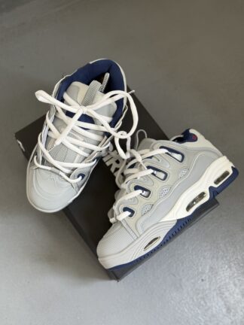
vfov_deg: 39.7
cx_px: 122
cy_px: 162
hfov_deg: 30.3
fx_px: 451
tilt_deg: -72.8
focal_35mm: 48
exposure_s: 1/60
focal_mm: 6.76
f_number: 1.78
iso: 100
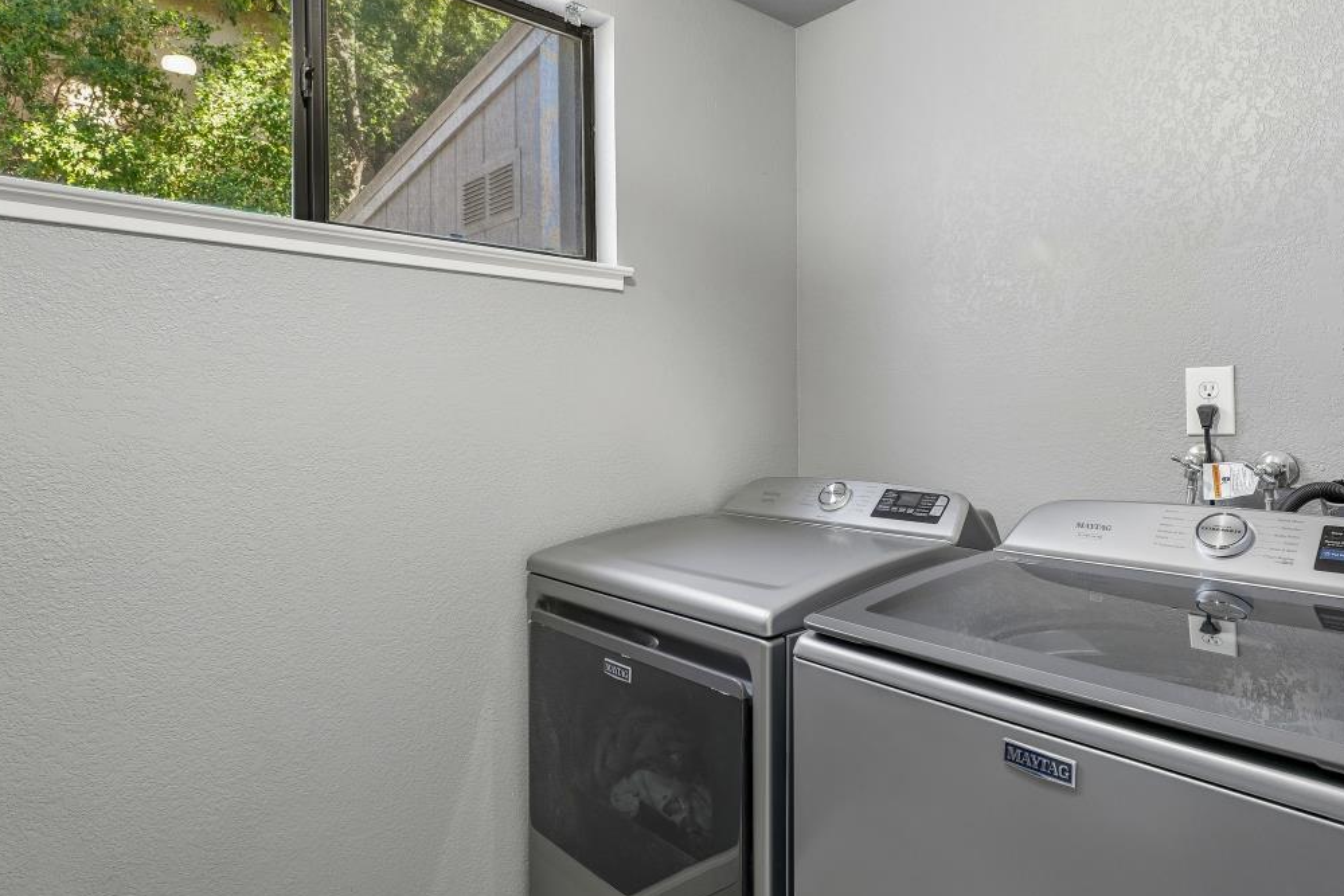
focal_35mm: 21
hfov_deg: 80.8
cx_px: 757
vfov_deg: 59.4
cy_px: 403
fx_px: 784
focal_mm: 14
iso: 500
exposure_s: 1/10
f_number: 8
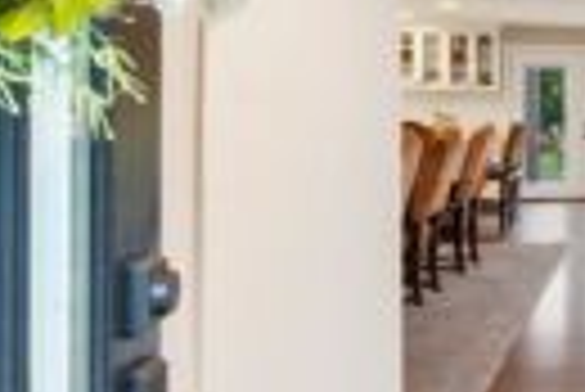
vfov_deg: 28.8
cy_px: 92
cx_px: 882
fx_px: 748
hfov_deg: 28.0
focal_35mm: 46
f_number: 8
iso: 800
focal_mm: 10
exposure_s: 1/400
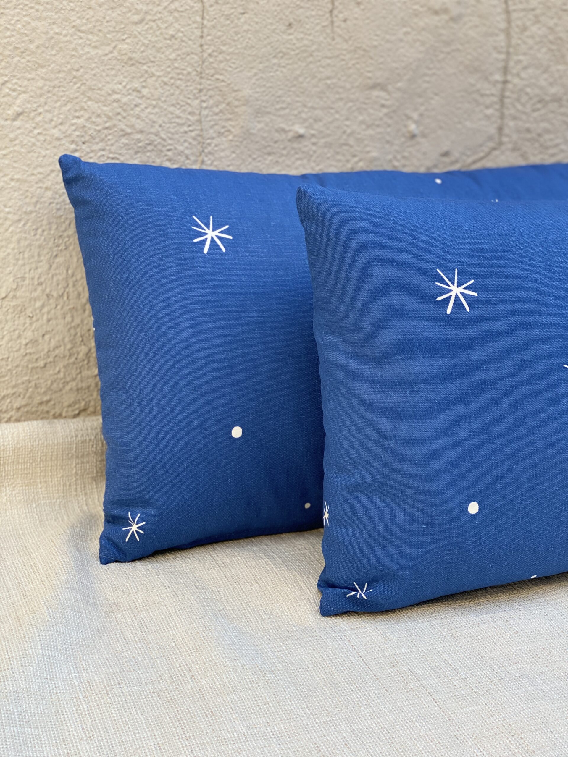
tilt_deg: -18.9
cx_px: 284
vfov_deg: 36.8
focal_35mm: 52
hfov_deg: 28.0
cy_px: 378
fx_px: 1138
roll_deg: -3.0
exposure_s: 1/122
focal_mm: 6
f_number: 2
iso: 40
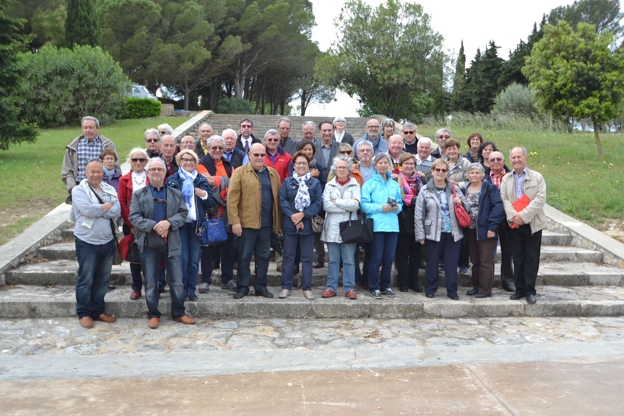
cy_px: 208
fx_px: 624
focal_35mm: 36
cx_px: 312
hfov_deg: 53.1
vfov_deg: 36.9
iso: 100
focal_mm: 24
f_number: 5.6
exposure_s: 1/125
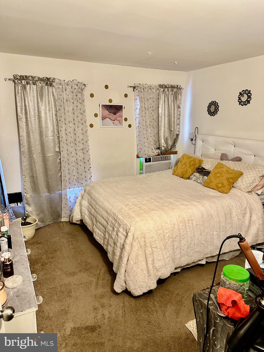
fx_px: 244
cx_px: 132
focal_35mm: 24
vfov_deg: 71.6
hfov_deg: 56.8
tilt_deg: -13.7
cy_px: 176
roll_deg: -0.2
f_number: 1.78
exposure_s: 1/60
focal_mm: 6.86
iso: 640
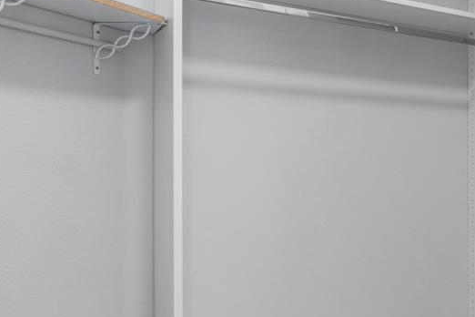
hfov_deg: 29.1
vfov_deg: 29.2
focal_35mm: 46
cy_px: 166
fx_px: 607
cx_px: 692
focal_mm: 10
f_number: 9
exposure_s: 1.3
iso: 100
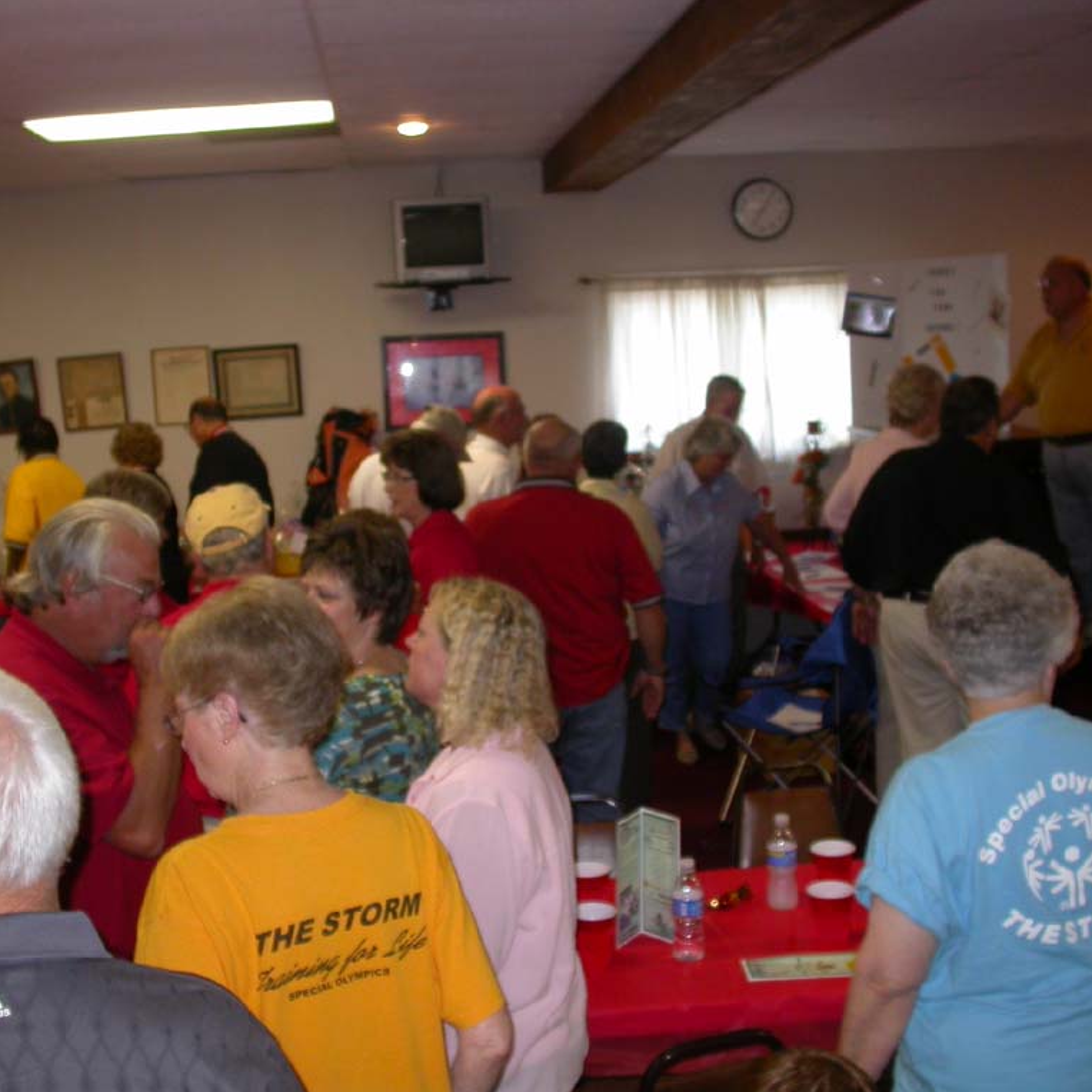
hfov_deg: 37.4
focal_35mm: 45
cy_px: 546
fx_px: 1606
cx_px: 432
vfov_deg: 37.6
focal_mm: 7.85
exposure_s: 1/30
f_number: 2.6
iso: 100
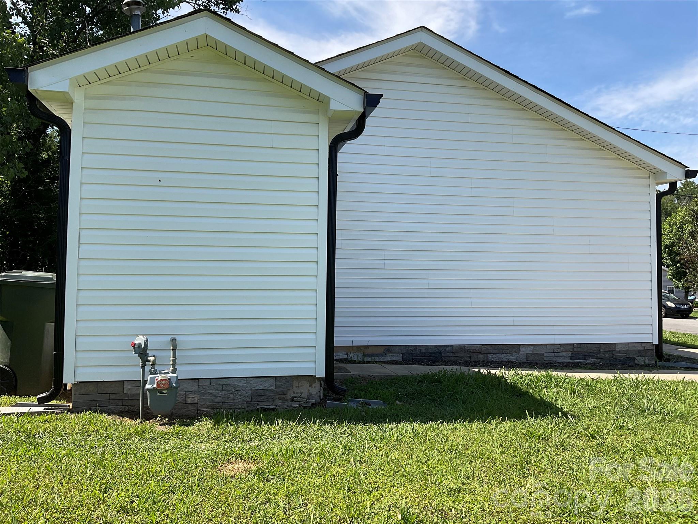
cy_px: 262
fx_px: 585
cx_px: 349
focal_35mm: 29
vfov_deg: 48.2
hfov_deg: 61.7
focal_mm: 3
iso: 16
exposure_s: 1/1342
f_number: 1.8
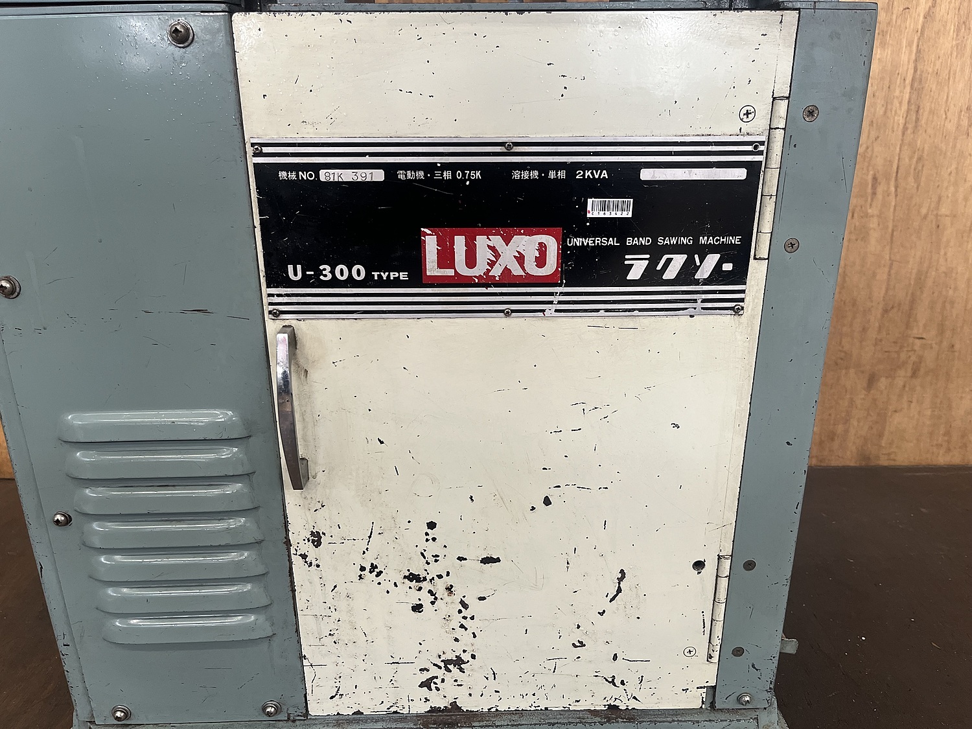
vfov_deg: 53.1
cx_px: 486
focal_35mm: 26
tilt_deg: -21.4
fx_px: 730
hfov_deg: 67.3
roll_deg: +1.0
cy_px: 364
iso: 125
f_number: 1.6
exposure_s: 1/102
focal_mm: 5.1
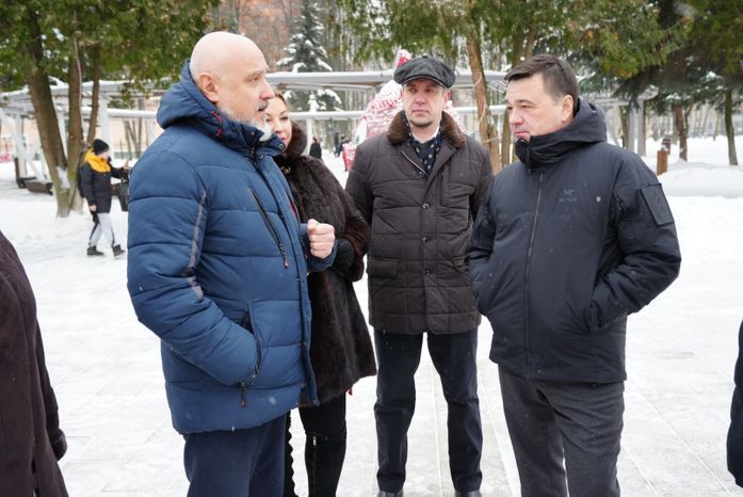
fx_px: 682
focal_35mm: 33
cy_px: 248
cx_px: 372
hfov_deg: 57.2
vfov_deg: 40.0
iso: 2000
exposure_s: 1/250
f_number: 4.5
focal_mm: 33
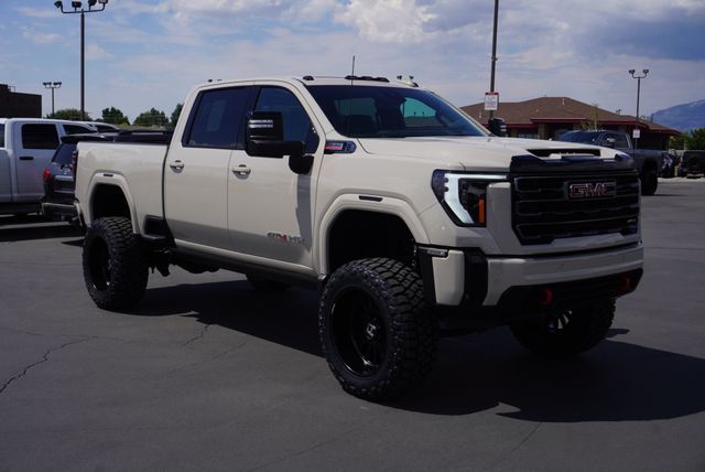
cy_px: 236
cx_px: 352
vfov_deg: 29.9
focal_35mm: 45
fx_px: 882
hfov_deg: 43.6
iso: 100
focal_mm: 30
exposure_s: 1/320
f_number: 11
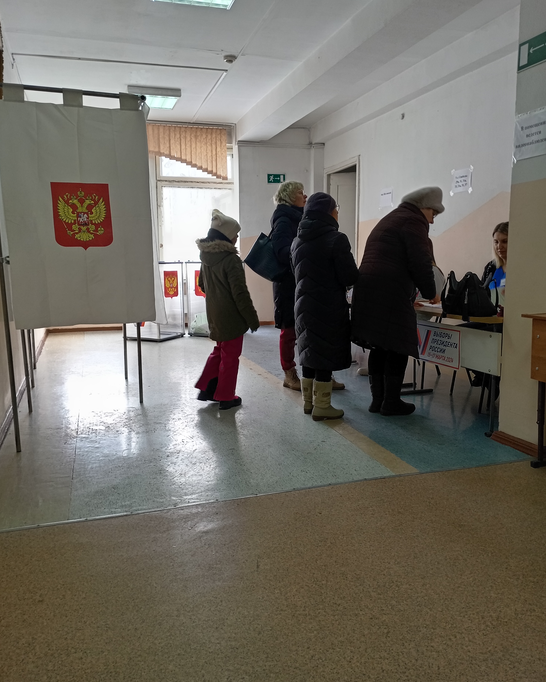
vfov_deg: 62.2
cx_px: 271
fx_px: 566
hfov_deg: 51.5
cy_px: 327
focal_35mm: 28
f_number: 1.8
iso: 142
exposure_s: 1/33.3
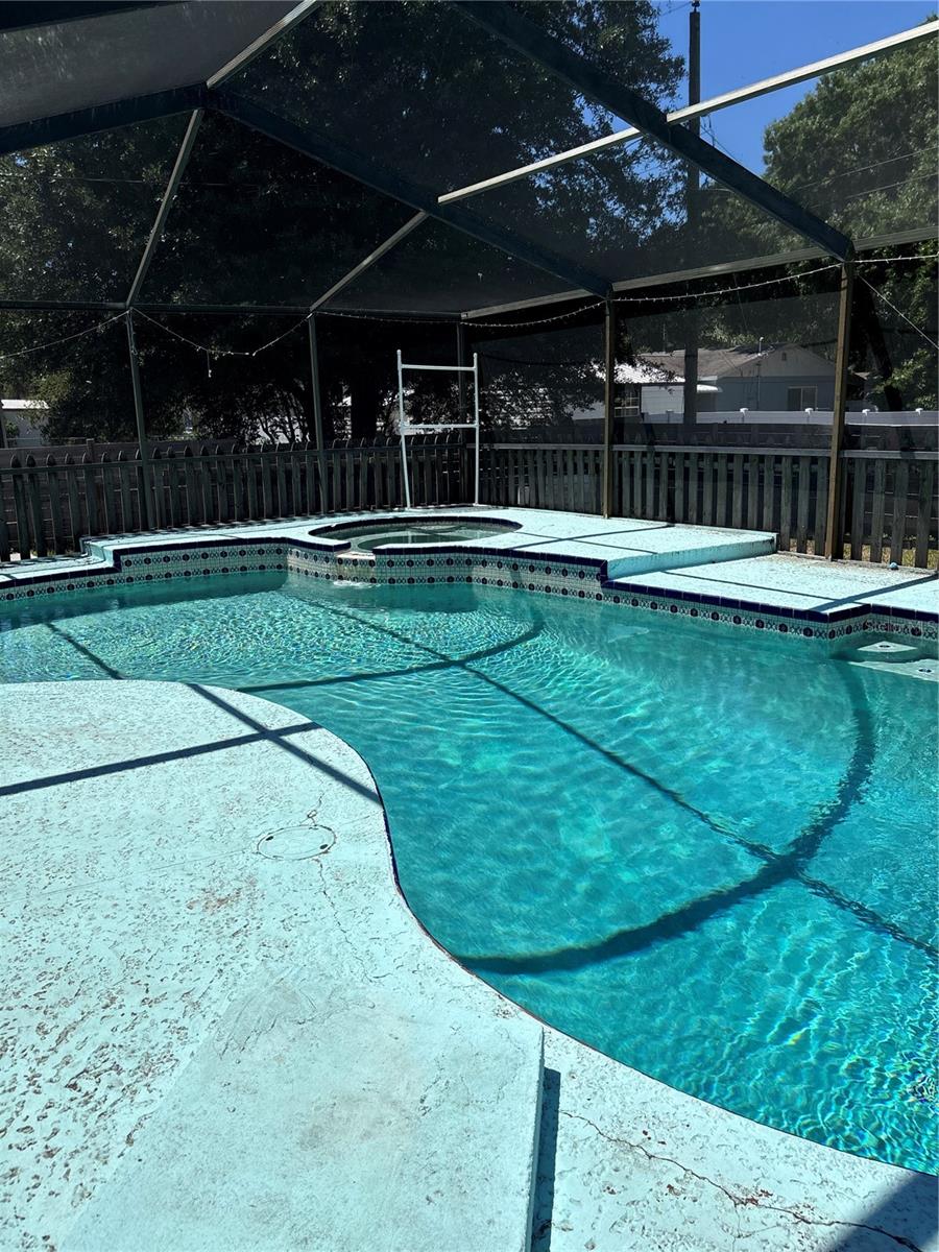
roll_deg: +1.2
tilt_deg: -13.1
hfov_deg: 53.1
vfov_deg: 67.3
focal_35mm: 26
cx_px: 470
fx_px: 940
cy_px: 626
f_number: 1.6
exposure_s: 1/4854
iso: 50
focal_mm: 5.96
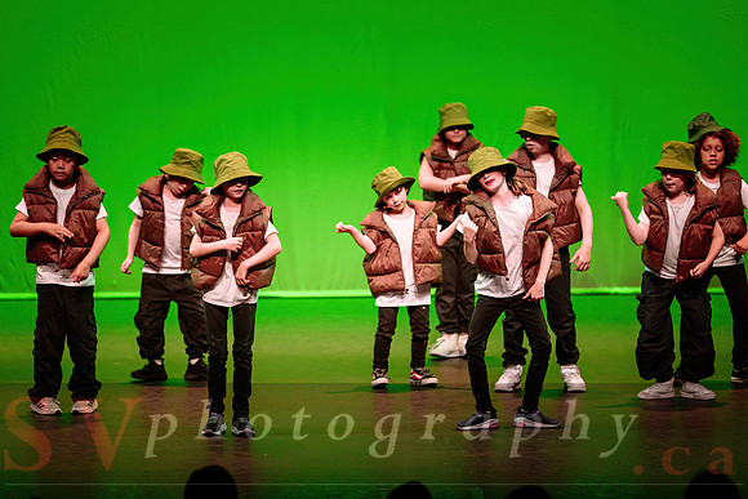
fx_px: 3448
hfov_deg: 12.4
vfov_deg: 8.3
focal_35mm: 166
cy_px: 250
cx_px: 366
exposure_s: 1/320
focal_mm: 160
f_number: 2.8
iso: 1250
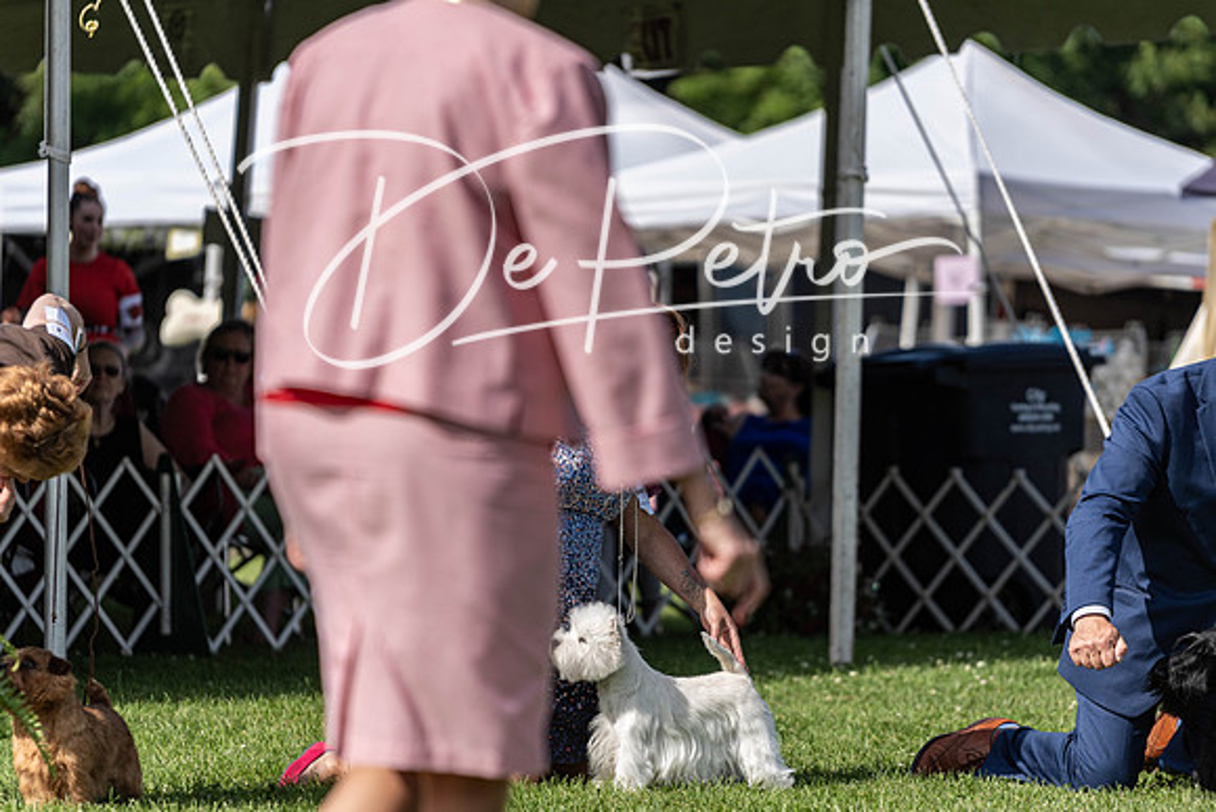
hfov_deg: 9.3
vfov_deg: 6.2
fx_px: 7436
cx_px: 608
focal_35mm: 220
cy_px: 406
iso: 250
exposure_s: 1/2000
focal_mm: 200
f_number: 4
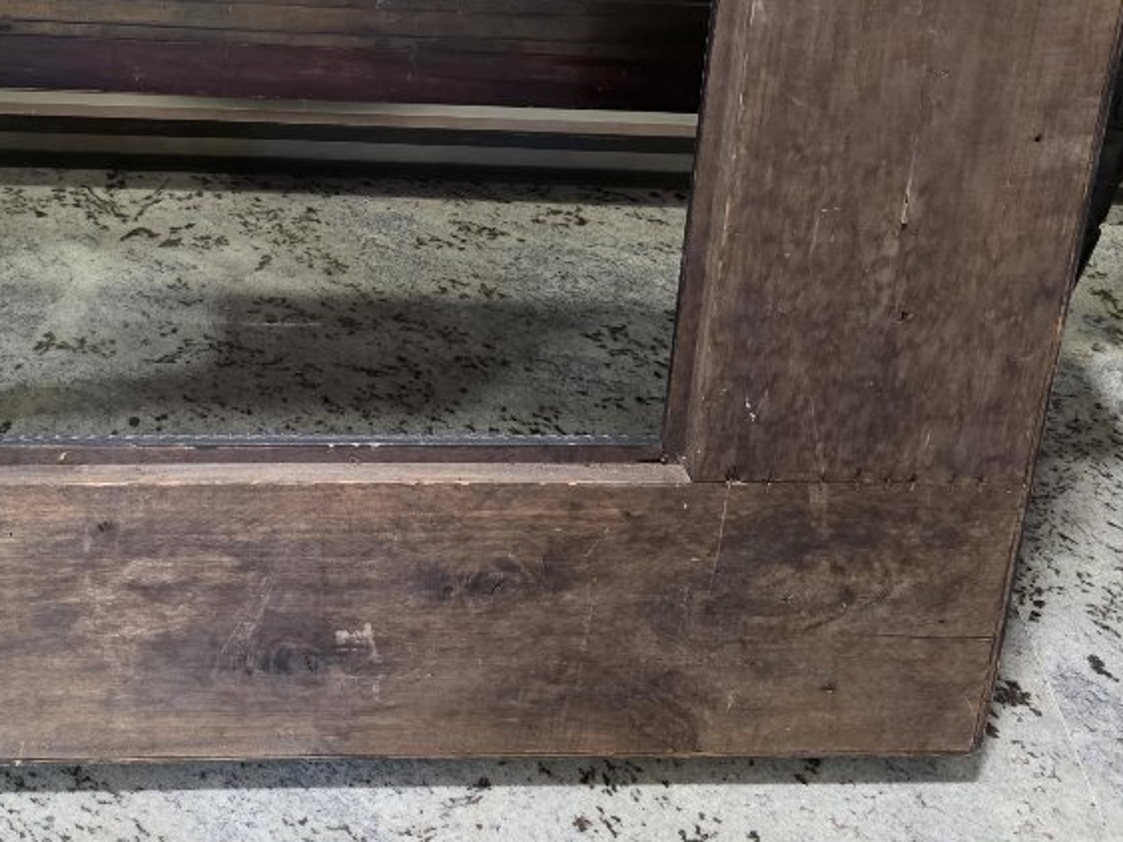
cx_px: 295
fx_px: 1589
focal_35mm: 49
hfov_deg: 38.0
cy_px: 66
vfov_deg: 28.4
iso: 1250
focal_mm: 6.3
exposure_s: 1/100
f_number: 1.7
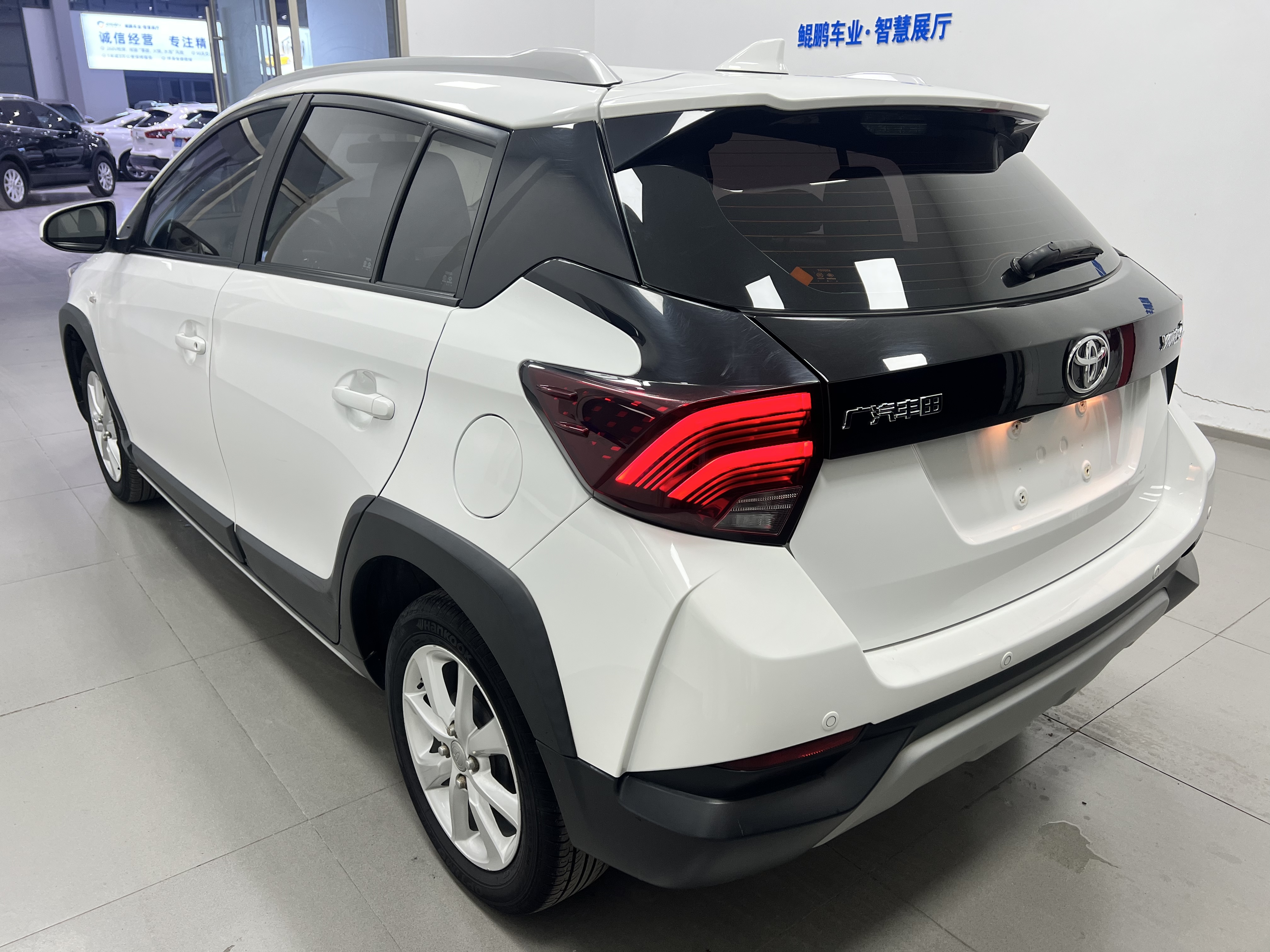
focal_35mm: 26
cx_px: 635
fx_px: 954
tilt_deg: -20.9
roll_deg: -0.4
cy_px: 476
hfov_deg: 67.3
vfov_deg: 53.1
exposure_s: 1/100
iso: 80
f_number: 1.5
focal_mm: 5.7
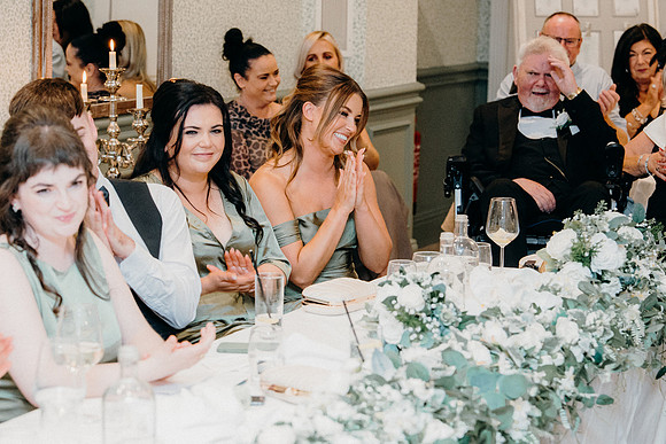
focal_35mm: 105
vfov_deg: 13.0
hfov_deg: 19.5
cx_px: 333
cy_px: 222
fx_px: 1943
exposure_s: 1/160
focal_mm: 70
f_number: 3.5
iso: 2500
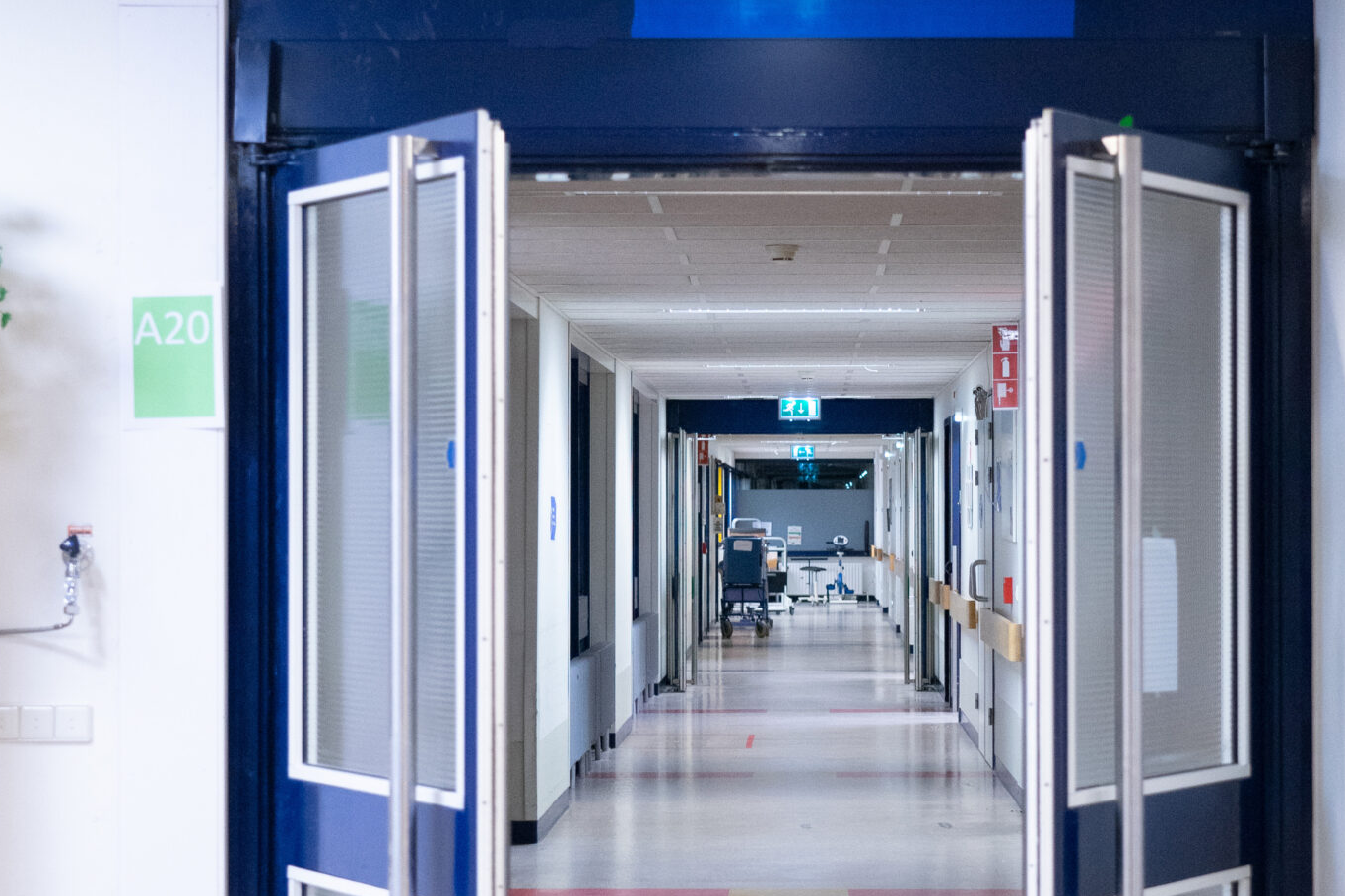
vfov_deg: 15.2
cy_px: 520
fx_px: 3362
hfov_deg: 22.6
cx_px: 787
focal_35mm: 90
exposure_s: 1/80
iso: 1600
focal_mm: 48
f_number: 4
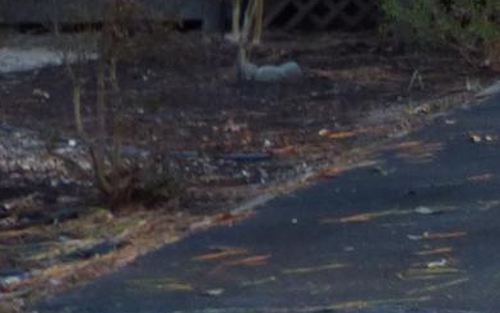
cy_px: -262
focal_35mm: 266
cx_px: 1175
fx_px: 3625
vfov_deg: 4.9
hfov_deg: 7.4
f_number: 3.8
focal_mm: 8.24
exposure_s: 1/60
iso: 160
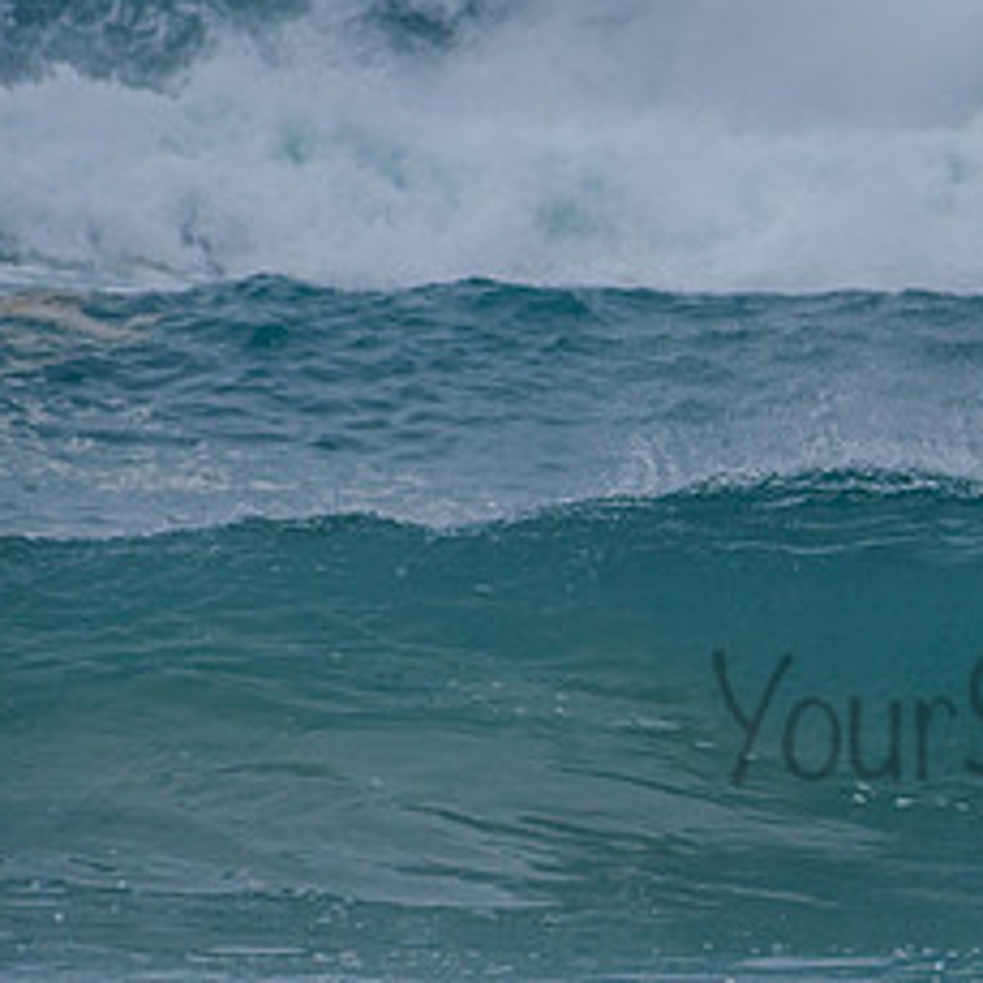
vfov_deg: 1.3
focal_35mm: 1317
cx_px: 1155
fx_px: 42312
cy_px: 680
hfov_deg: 1.3
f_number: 5.6
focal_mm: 500
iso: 360
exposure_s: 1/2000
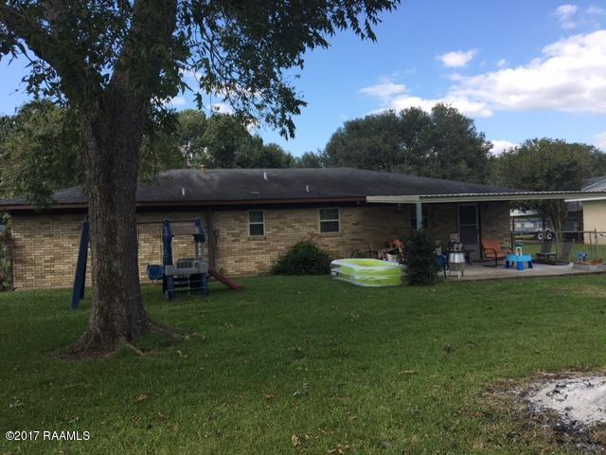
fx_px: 508
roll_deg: +1.3
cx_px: 303
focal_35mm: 29
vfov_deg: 48.2
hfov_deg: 61.7
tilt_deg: +0.1
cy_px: 228
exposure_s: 1/718
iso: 25
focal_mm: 4.15
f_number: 2.2
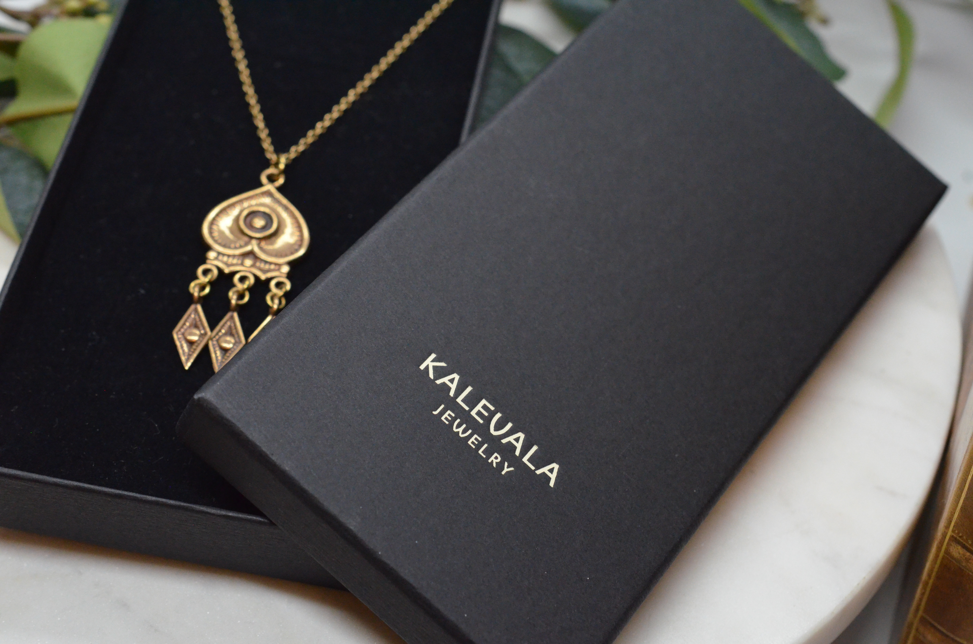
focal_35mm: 60
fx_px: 1618
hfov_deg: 33.5
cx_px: 486
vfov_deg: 22.5
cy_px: 322
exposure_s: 1/800
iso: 3200
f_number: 6.3
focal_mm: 40
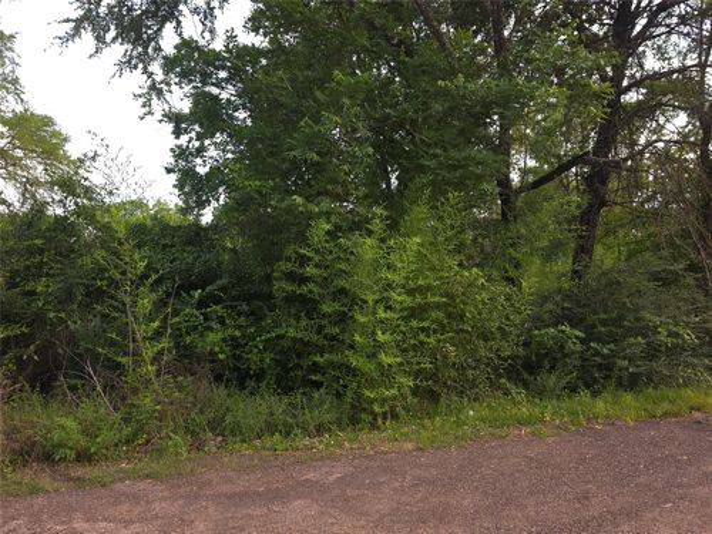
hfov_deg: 73.9
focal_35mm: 23
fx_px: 473
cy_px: 267
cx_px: 356
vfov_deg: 58.9
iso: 16
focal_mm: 6.5
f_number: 1.4
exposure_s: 1/120
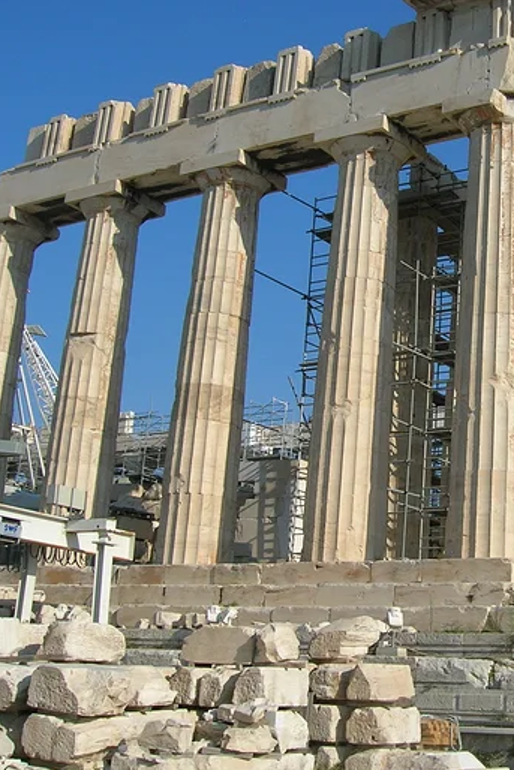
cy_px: 341
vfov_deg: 36.2
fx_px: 1177
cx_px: 477
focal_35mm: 55
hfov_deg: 23.9
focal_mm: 5.7
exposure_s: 1/676
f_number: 4.9
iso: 50
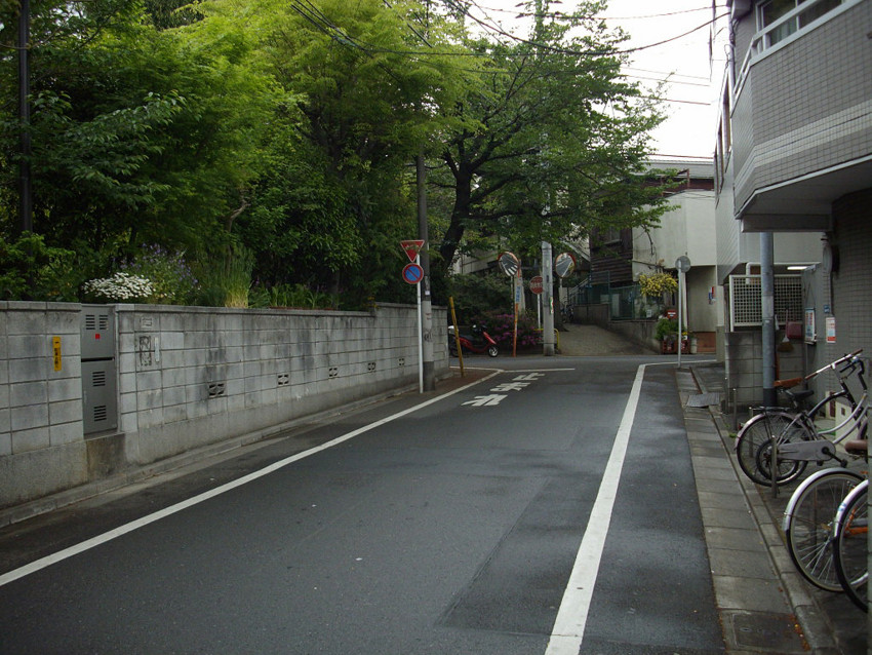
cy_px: 328
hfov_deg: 50.1
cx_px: 436
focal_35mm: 37
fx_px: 932
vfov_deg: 38.7
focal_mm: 6.2
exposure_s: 1/125
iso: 86
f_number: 2.8
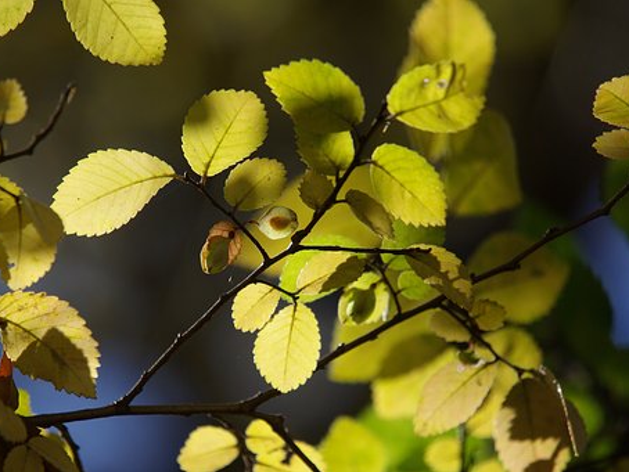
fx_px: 14799
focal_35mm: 814
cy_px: 236
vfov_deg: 1.8
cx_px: 291
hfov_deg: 2.4
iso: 200
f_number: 6.7
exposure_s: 1/640
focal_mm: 500
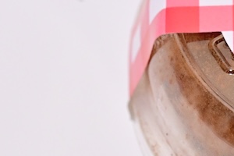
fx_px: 1300
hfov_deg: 9.9
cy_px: 60
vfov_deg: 6.9
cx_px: 378
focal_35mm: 200
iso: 6400
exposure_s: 1/200
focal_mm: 60
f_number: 8
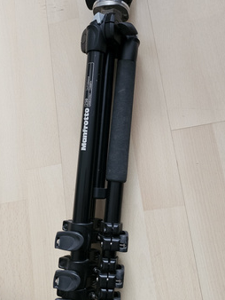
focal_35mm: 34
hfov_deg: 41.7
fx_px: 294
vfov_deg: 53.8
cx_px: 128
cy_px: 133
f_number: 1.7
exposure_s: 1/50
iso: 640
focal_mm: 6.3
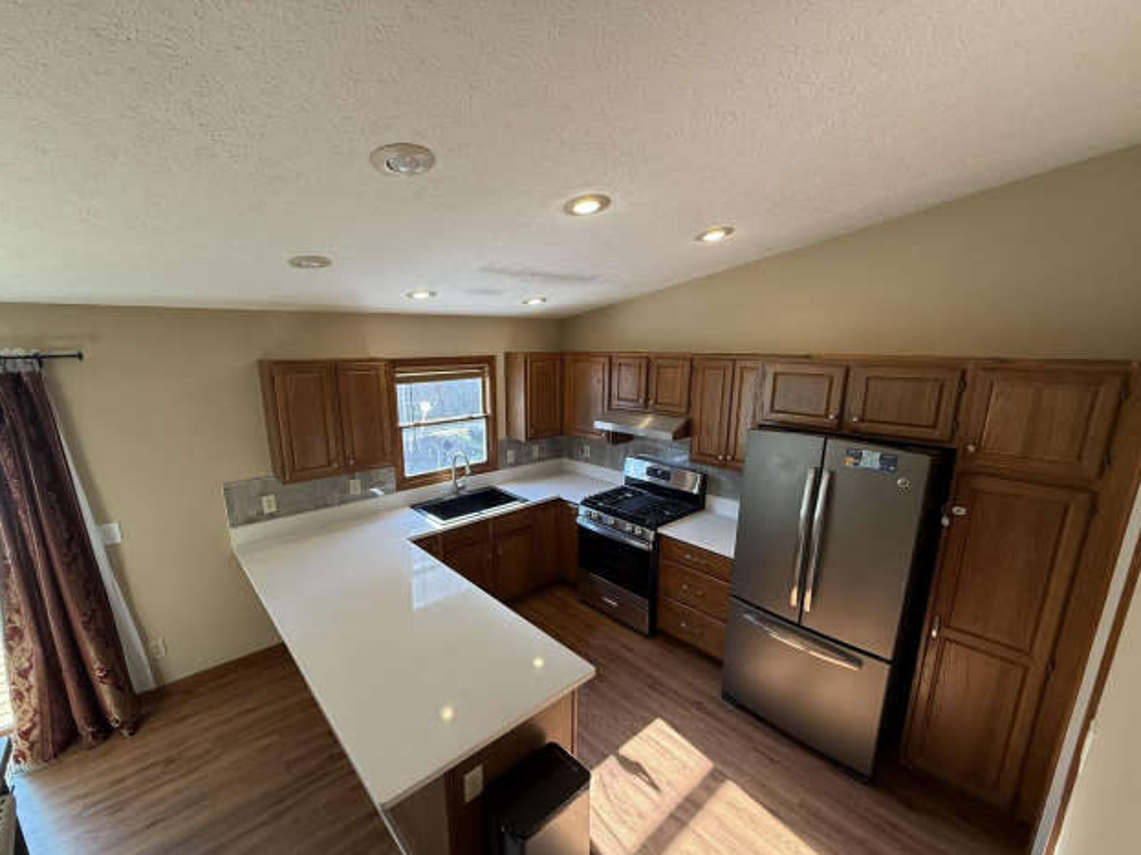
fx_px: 494
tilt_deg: -13.0
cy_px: 454
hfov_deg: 98.1
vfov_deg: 81.6
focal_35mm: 15
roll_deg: +0.1
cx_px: 541
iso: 125
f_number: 2.2
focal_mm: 2.22
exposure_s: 1/120
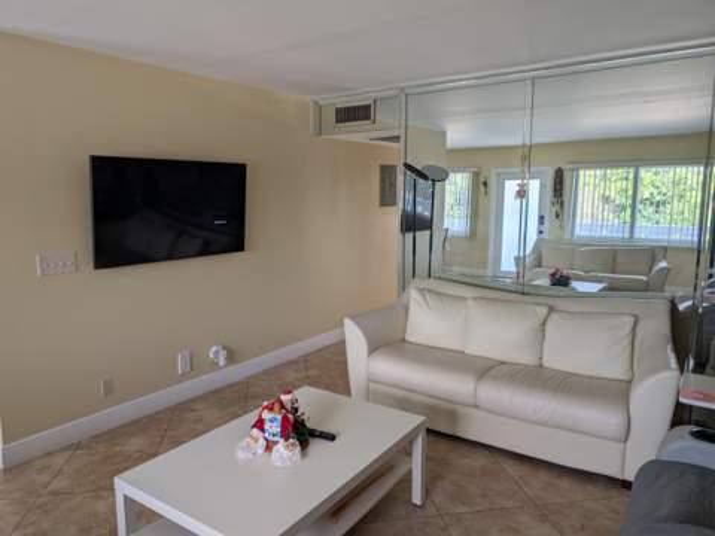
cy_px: 268
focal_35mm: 24
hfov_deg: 71.6
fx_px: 496
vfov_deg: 56.8
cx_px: 358
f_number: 1.68
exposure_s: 1/63.7
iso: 20
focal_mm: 6.9
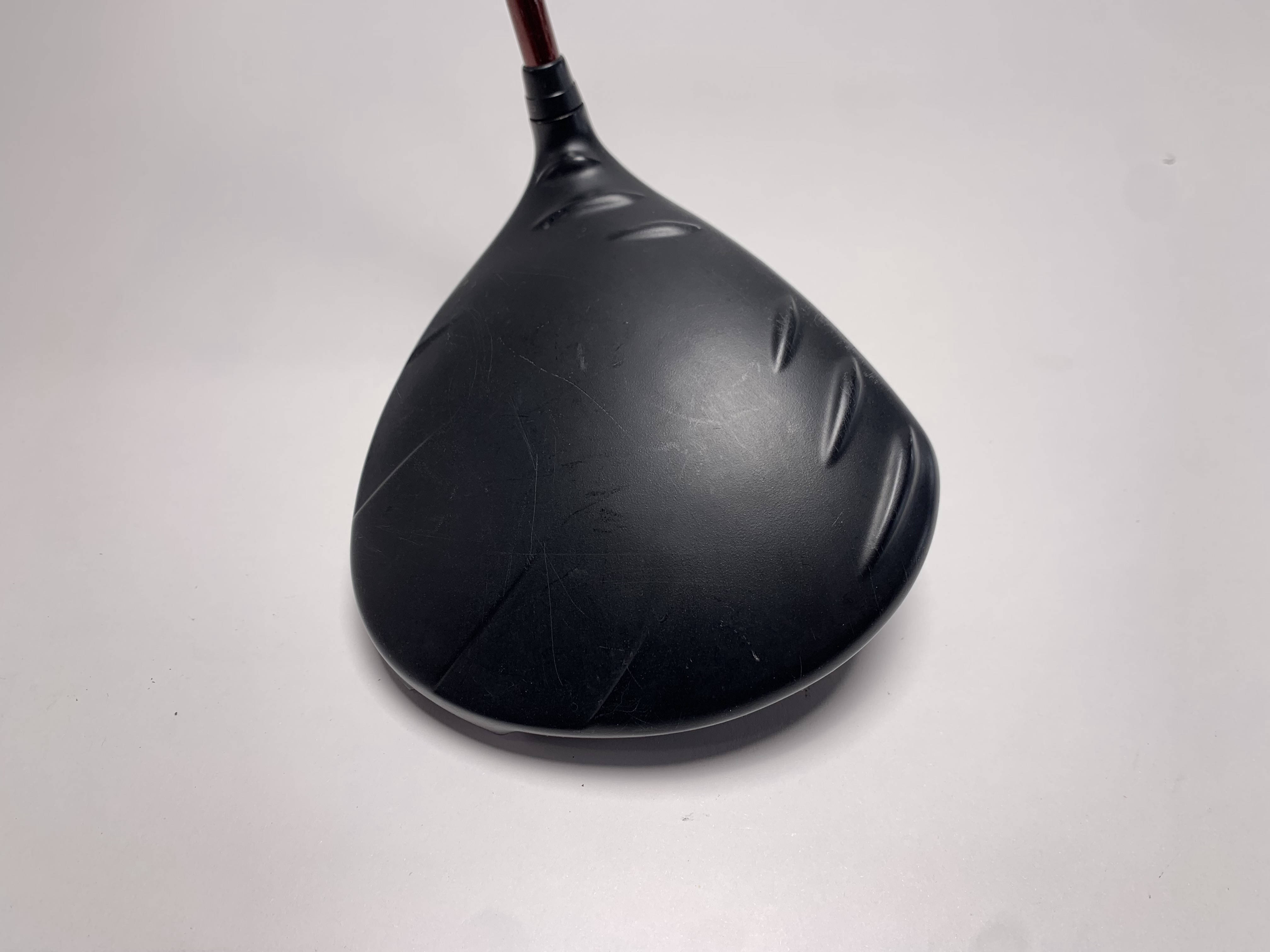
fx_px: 954
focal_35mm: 26
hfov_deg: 67.3
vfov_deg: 53.1
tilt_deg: -49.4
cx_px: 635
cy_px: 476
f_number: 1.8
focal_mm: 4.25
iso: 25
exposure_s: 1/167
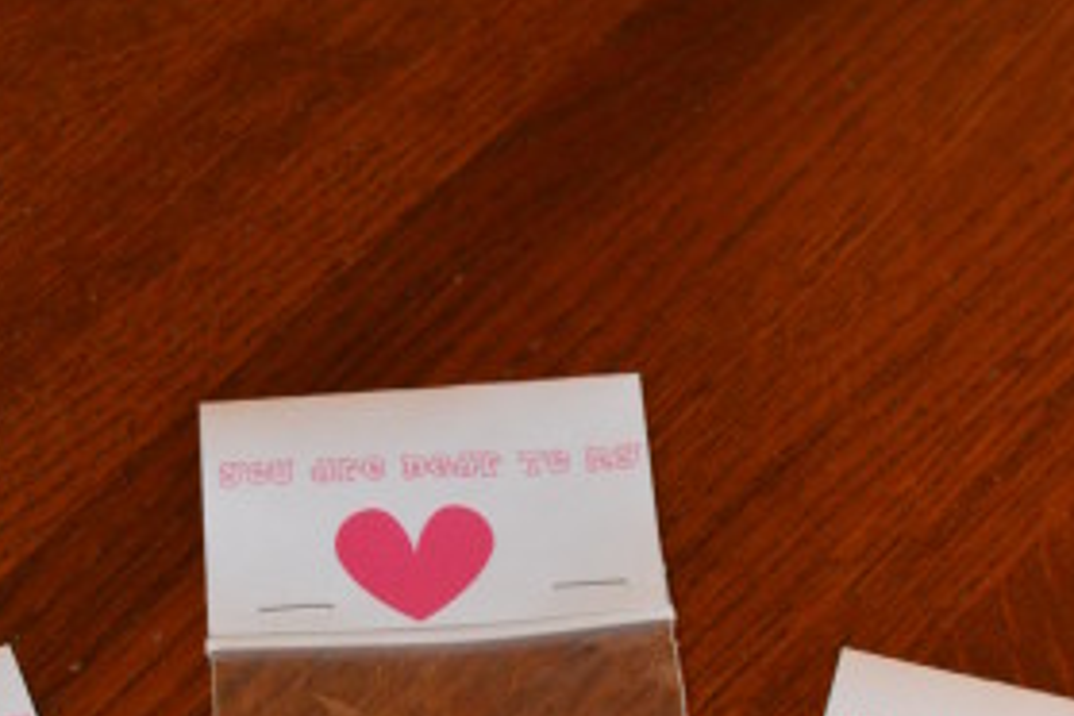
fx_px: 3460
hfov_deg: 17.6
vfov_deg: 11.6
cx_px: 400
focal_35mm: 116
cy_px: 866
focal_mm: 36
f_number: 5
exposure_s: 1/60
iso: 2800
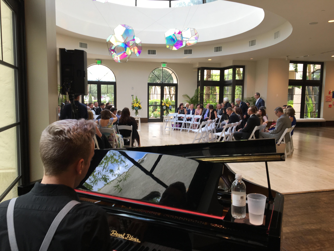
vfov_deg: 48.2
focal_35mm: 29
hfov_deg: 61.7
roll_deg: -1.0
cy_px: 126
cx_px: 167
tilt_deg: -4.9
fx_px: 280
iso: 25
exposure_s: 1/40
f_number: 2.2
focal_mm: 4.15
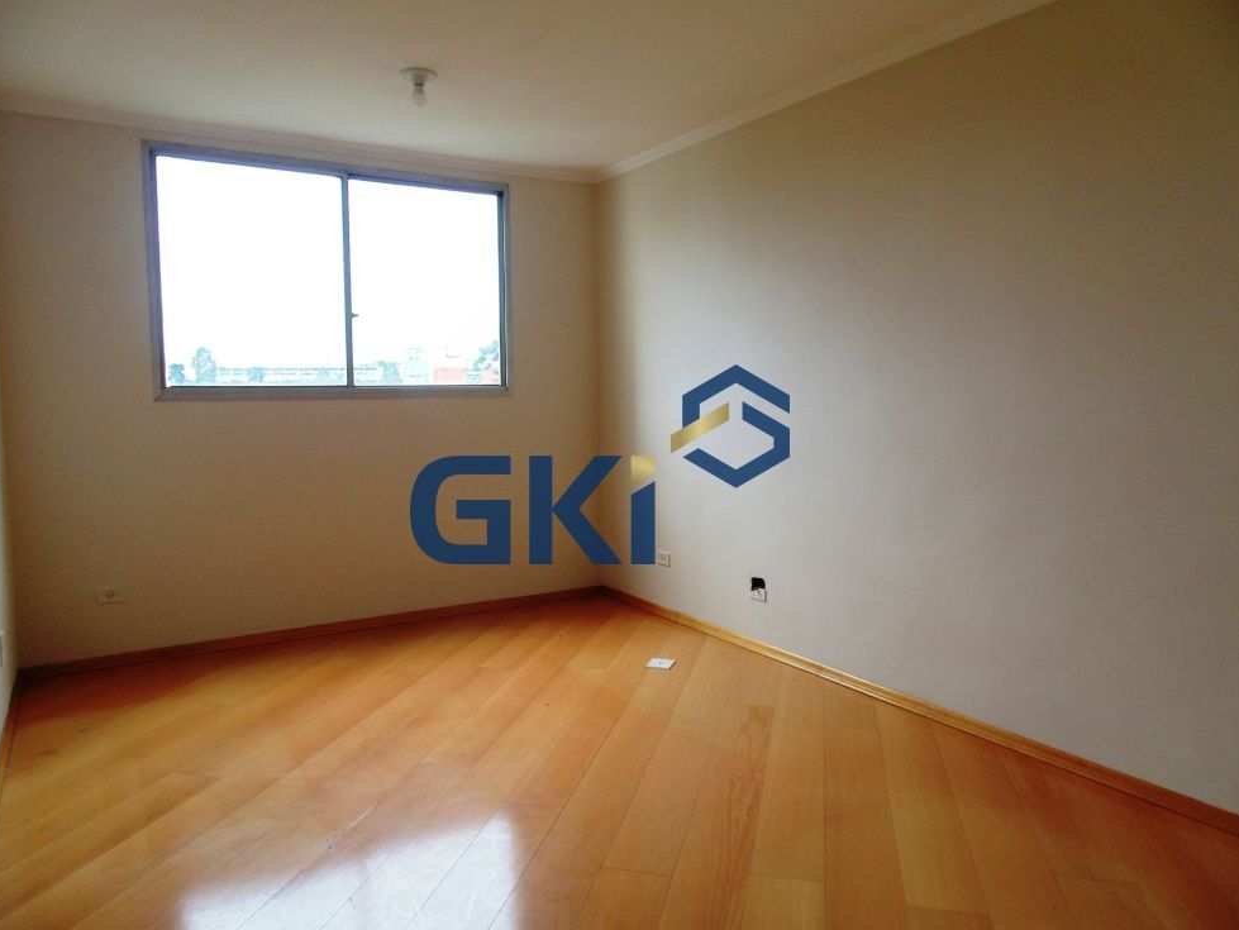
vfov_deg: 58.9
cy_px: 464
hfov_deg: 73.9
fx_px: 824
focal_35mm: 23
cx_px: 600
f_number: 3.1
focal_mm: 4
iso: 80
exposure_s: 1/160
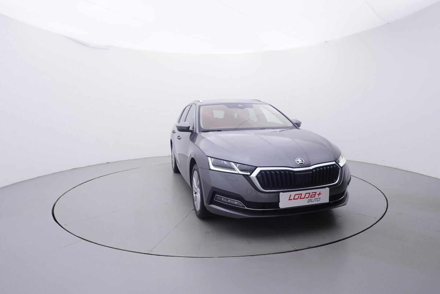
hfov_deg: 77.3
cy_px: 147
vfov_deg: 56.2
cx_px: 220
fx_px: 275
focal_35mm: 22
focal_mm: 15
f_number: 5
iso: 200
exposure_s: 1/80
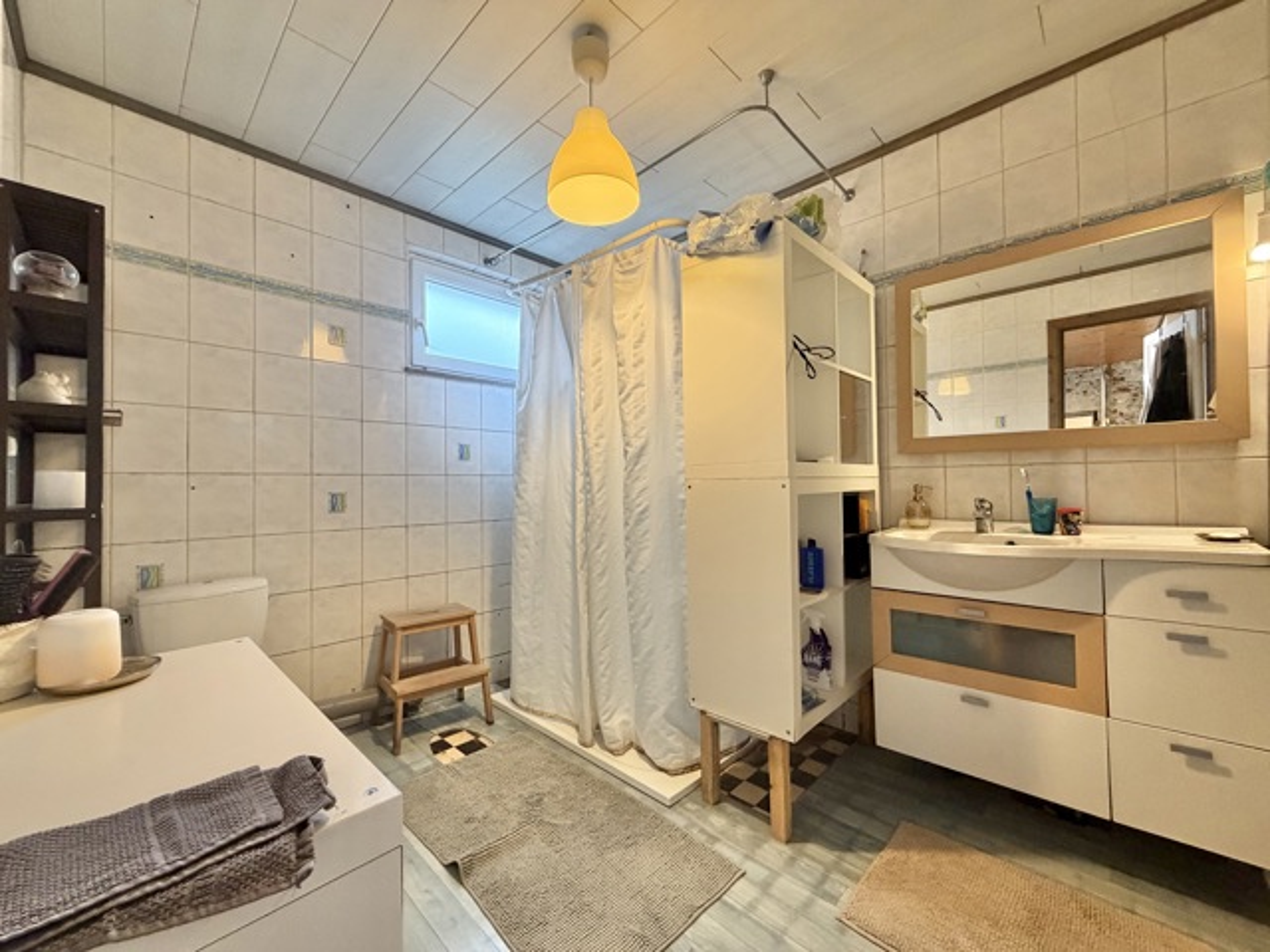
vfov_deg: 85.7
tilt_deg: +0.3
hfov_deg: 102.1
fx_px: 514
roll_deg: +0.7
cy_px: 476
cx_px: 635
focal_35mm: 14
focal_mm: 2.22
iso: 320
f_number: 2.2
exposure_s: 1/50
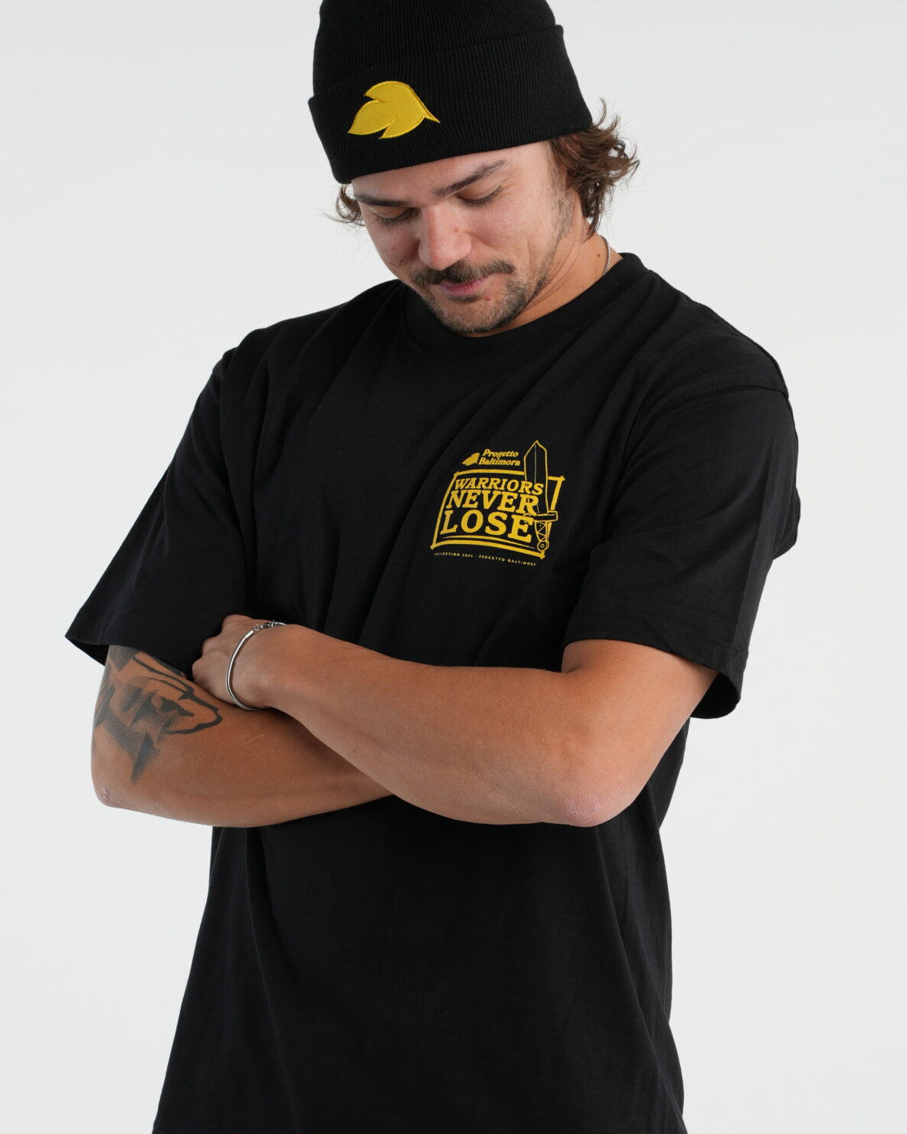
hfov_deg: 11.2
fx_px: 4631
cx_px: 396
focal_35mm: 138
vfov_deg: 13.9
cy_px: 700
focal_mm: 85
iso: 100
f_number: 10
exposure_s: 1/200
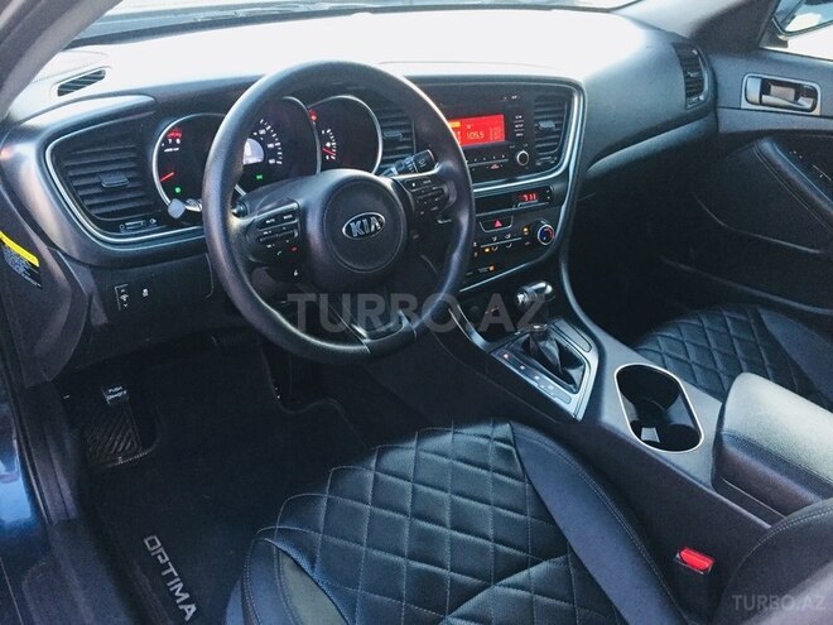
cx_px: 416
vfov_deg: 48.2
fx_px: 698
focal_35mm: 29
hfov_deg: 61.7
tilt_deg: -31.3
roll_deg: -4.5
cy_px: 312
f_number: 2.2
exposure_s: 1/33
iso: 320
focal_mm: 4.15
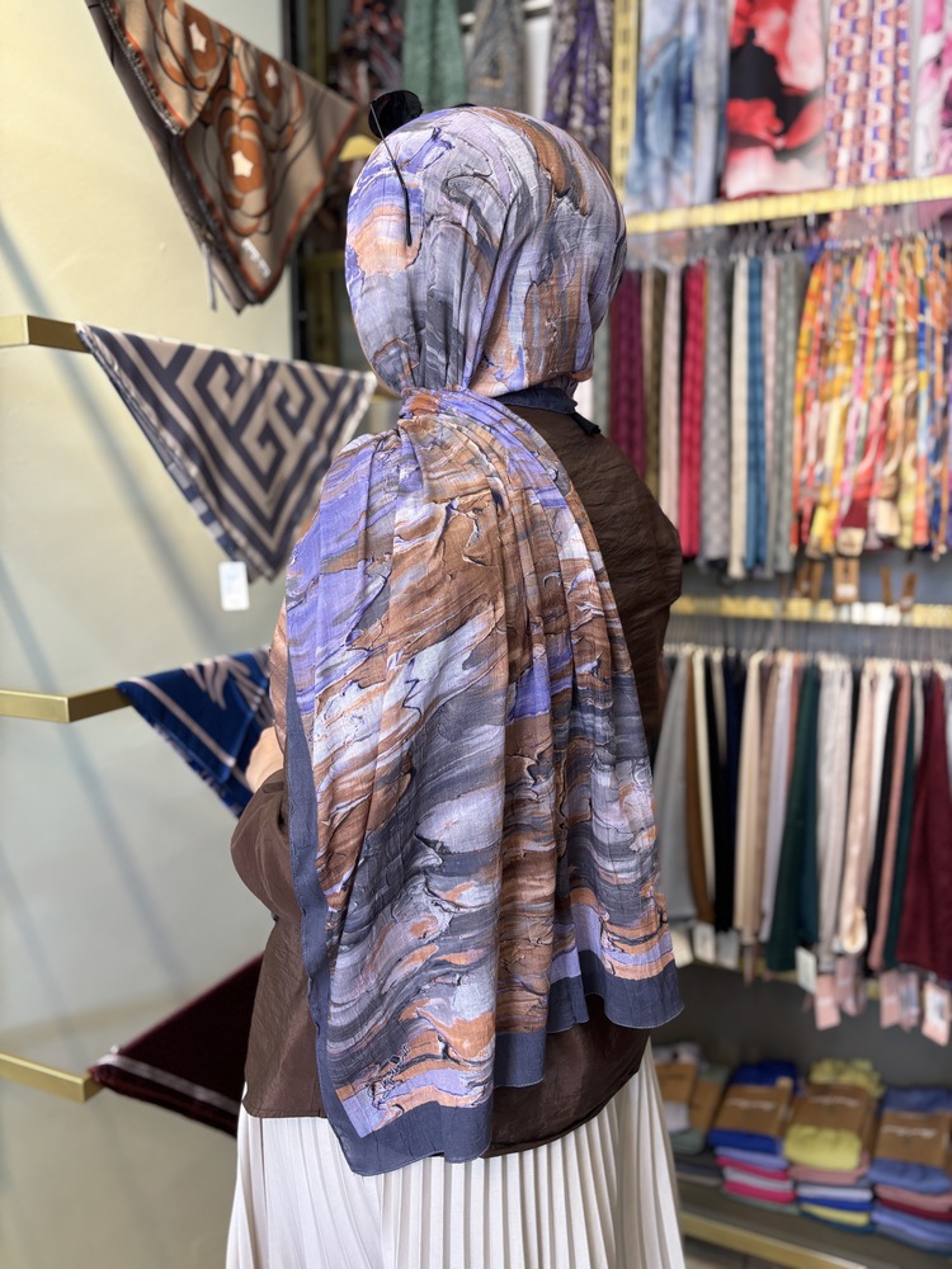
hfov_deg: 53.1
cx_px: 476
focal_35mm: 26
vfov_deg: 67.3
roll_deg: +0.4
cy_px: 634
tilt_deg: -9.3
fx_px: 953
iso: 100
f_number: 1.6
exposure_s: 1/100
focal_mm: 5.96
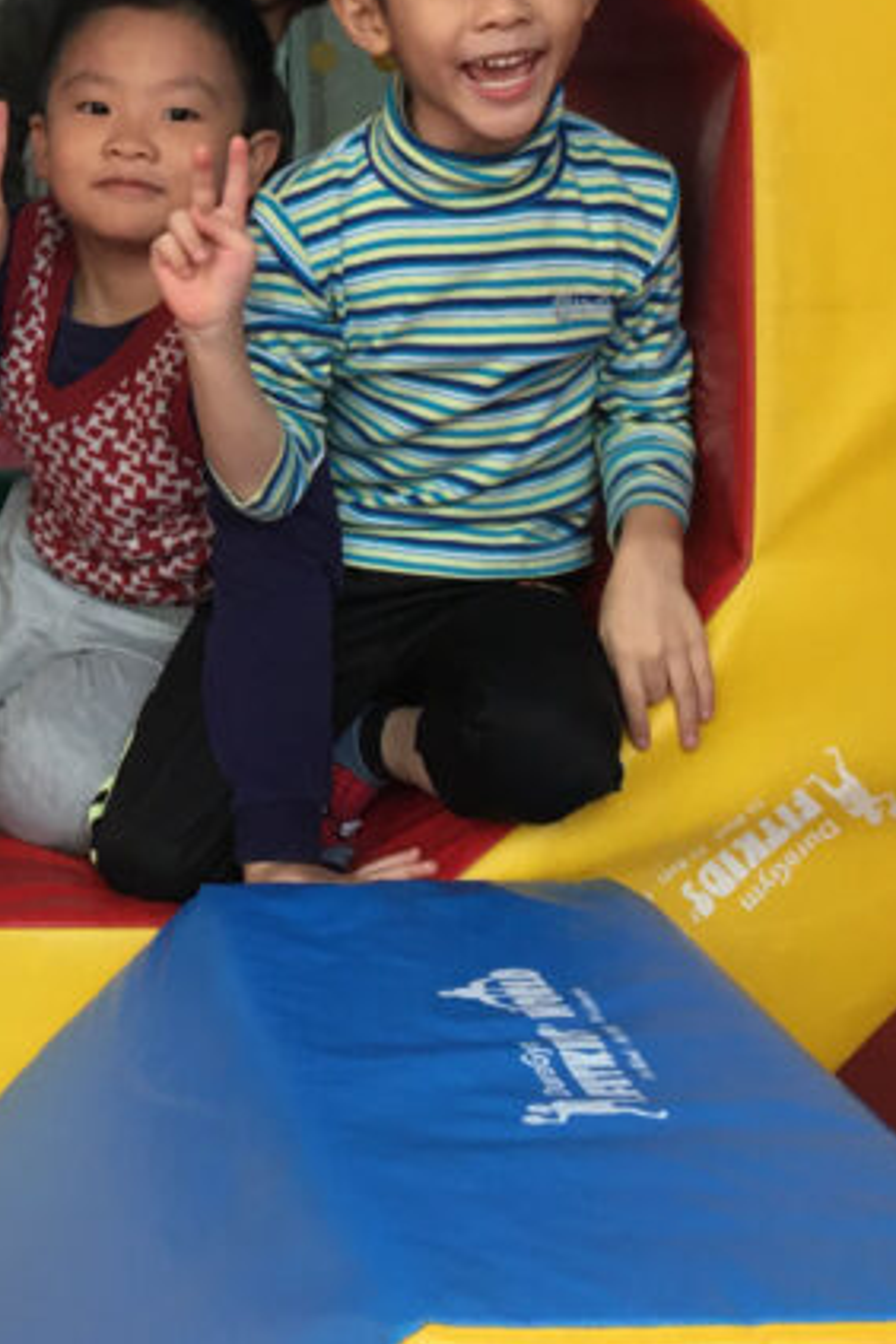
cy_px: 178
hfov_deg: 17.9
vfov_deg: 26.9
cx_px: -130
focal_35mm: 73
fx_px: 2725
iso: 50
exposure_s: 1/33
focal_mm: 4.15
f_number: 2.2
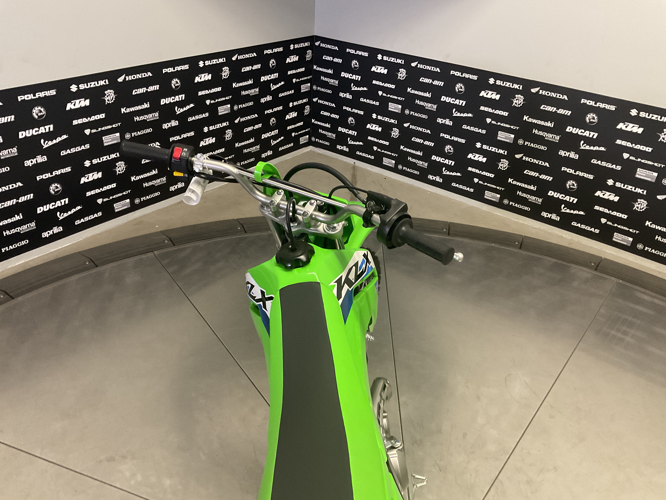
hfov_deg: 61.7
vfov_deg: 48.2
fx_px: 558
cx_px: 333
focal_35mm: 29
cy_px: 250
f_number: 1.8
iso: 250
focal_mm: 3
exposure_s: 1/60
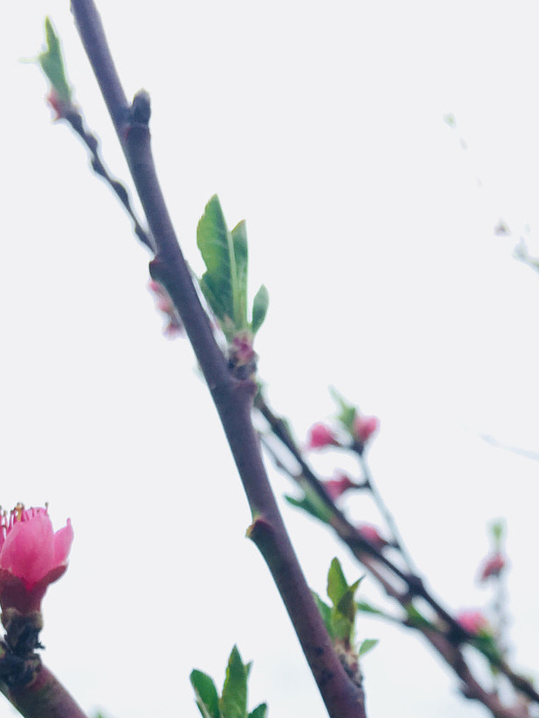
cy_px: 650
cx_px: 288
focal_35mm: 57
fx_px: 1183
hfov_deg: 25.7
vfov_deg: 32.1
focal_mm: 4.15
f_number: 2.2
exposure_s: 1/159
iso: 25
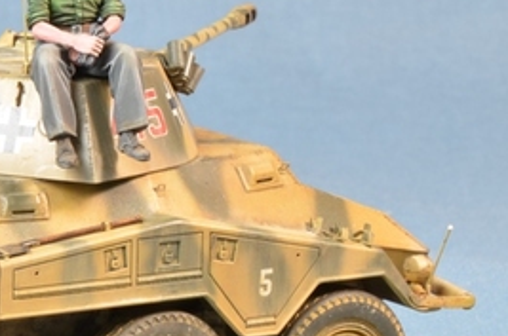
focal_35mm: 279
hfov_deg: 7.3
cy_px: 232
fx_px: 3930
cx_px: -204
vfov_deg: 4.9
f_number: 18
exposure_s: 1.3
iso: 200
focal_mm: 62
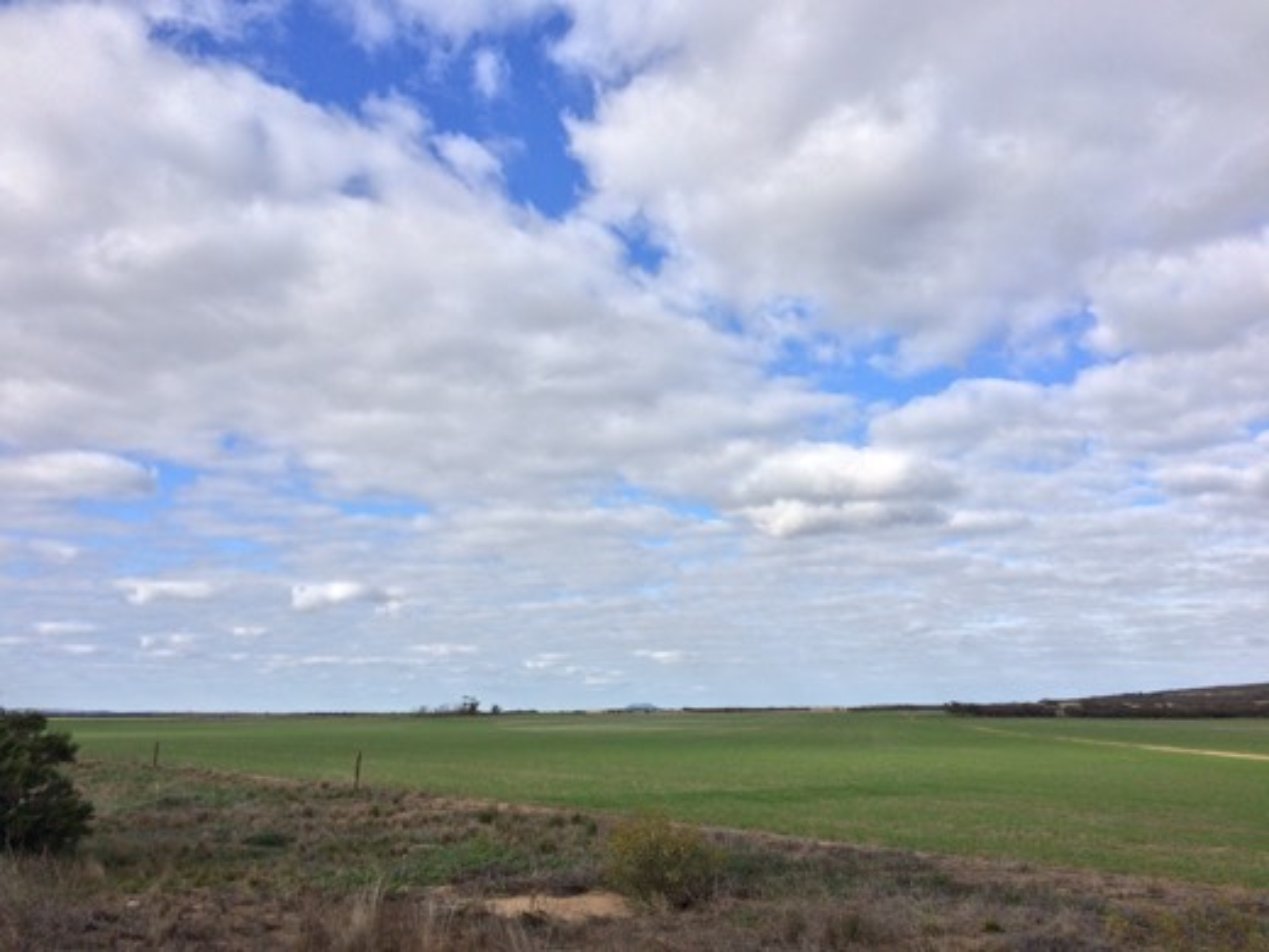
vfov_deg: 48.2
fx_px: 1063
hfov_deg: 61.7
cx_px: 634
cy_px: 476
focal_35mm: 29
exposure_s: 1/2564
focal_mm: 4.15
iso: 32
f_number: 2.2
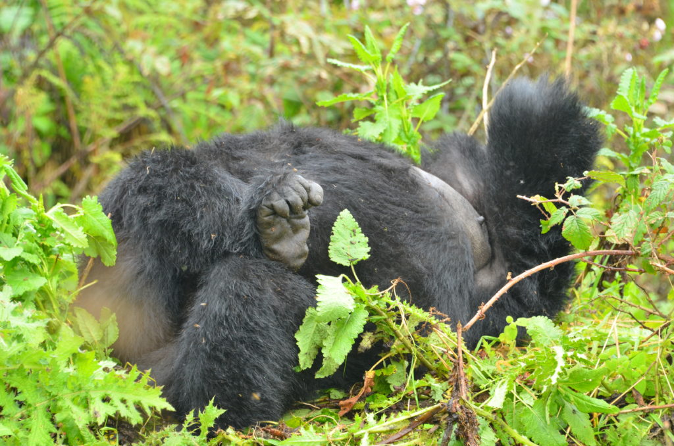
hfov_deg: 6.9
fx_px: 5604
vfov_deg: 4.6
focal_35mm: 300
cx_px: 337
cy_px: 223
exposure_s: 1/125
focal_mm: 200
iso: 400
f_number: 5.6
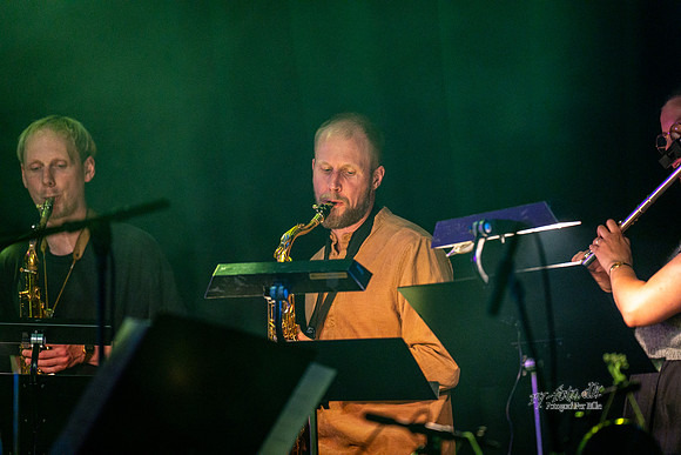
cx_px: 340
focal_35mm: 200
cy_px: 228
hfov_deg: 10.3
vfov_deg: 6.9
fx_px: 3784
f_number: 2.8
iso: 3200
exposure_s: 1/200
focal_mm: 200
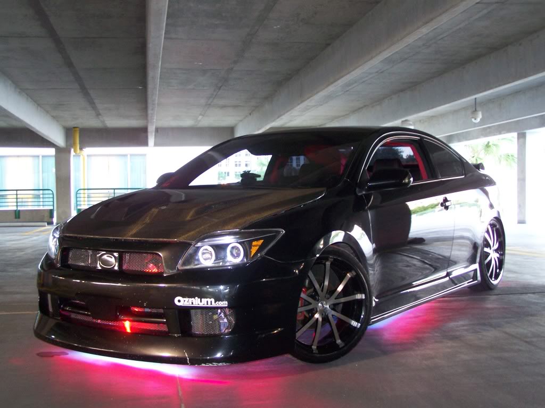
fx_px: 803
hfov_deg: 37.5
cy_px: 204
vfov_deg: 28.6
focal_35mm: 51
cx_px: 272
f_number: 3
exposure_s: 1/2
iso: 160
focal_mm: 8.5
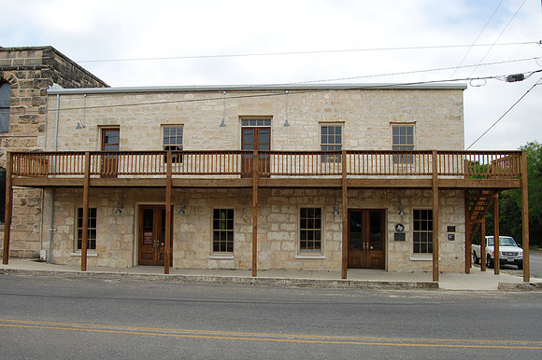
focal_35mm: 30
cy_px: 180
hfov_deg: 62.0
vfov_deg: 43.6
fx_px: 451
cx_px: 271
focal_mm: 20
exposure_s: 1/320
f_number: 8
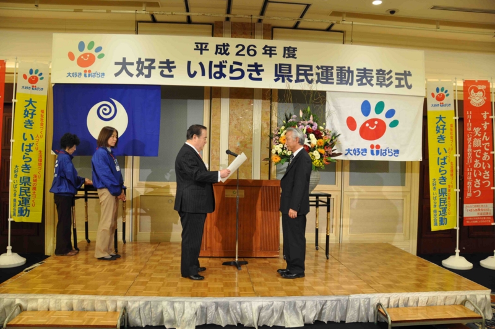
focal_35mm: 27
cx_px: 248
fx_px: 371
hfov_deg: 67.5
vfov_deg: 47.8
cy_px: 164
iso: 400
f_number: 4.5
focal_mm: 18
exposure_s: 1/20
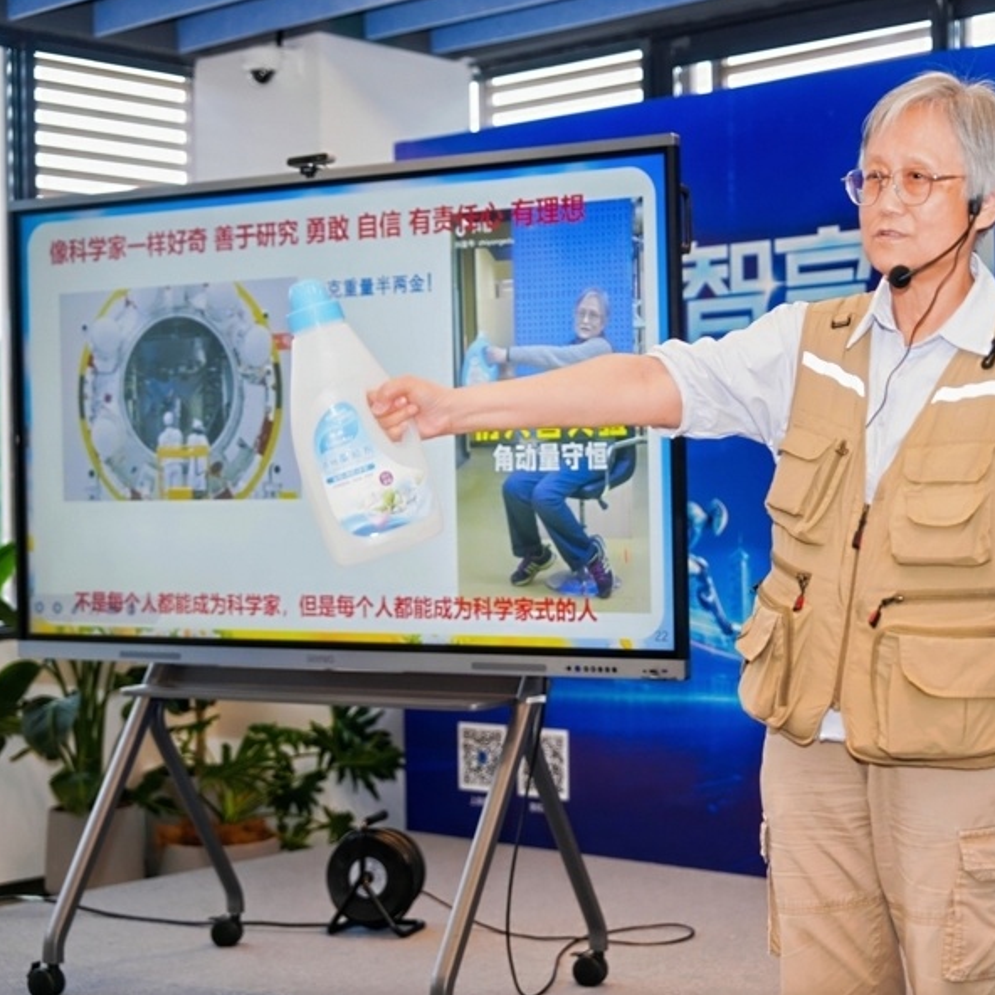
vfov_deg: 27.7
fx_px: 2016
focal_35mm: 62
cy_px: 495
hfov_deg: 27.4
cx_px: 736
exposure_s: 1/160
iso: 400
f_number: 2.8
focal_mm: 48
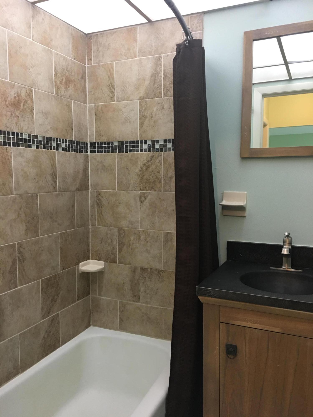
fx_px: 350
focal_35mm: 29
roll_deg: +1.1
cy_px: 208
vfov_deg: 61.7
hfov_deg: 48.2
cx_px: 156
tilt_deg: -5.1
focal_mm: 4.15
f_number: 2.2
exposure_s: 1/15
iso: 80
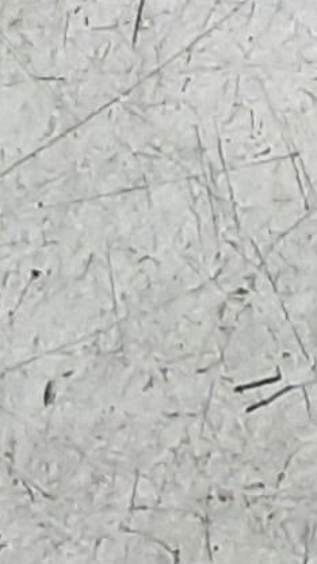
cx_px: 1519
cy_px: 278
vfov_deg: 9.3
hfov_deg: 4.6
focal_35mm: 231
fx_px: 3452
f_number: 1.9
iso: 80
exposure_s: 1/50
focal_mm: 2.91
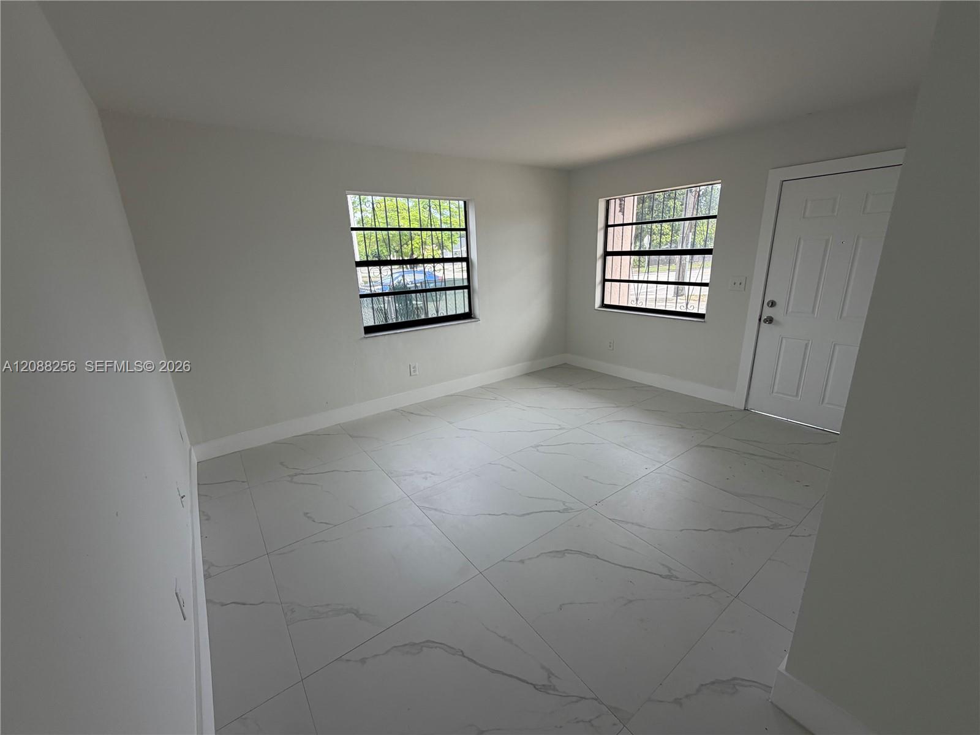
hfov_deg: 102.1
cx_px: 490
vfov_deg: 85.7
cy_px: 368
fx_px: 396
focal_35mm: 14
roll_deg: +2.4
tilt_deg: -16.5
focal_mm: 2.22
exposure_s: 1/121
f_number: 2.2
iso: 50
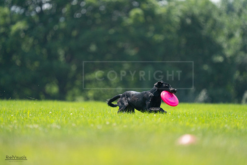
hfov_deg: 3.4
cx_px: 124
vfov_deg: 2.3
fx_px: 4117
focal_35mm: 600
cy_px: 82
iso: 2000
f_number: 6.3
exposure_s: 1/4000
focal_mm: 600
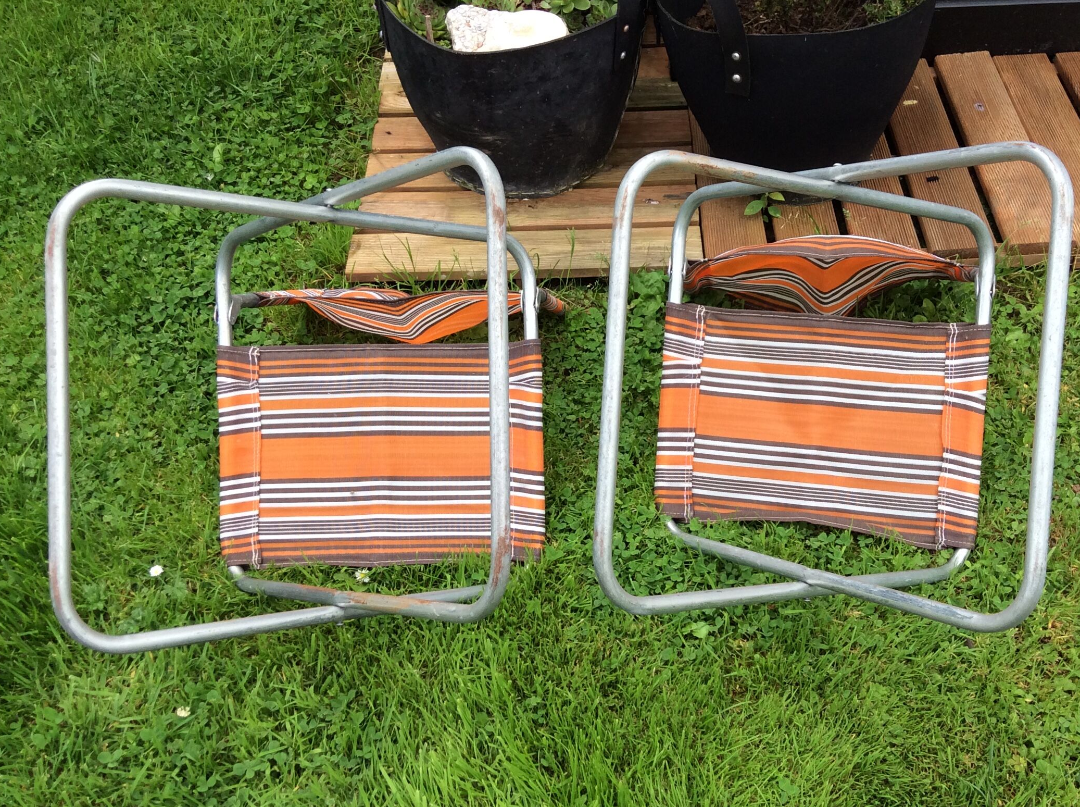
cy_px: 411
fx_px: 1246
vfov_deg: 35.9
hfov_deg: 46.8
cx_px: 603
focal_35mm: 40
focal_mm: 3.3
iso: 32
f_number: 2.4
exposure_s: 1/353
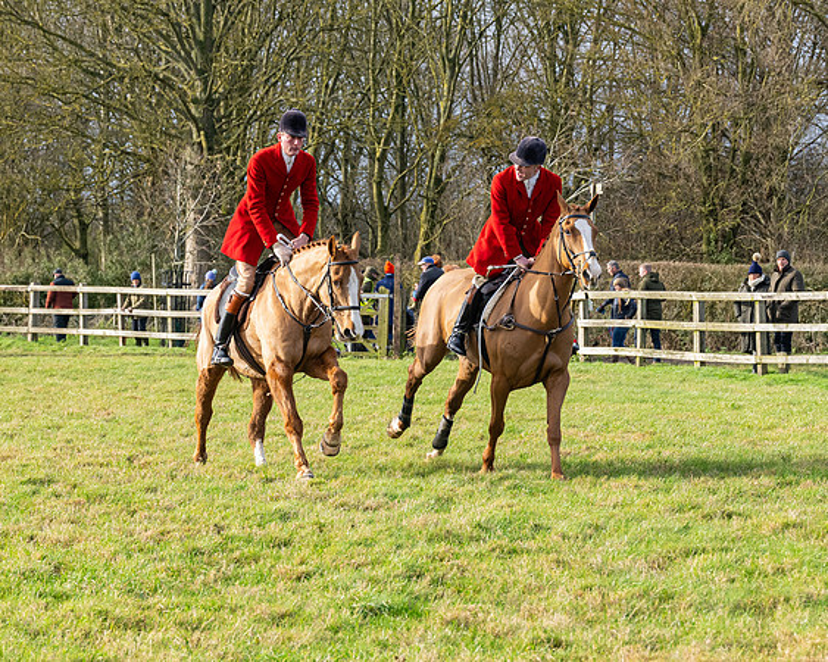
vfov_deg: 9.8
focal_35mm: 158
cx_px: 366
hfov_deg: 12.2
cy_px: 310
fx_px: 3869
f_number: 5
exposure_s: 1/1000
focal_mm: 81
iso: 800
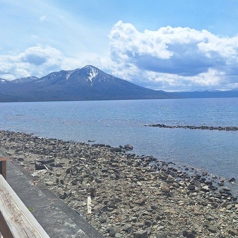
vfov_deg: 49.4
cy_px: 95
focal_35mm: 33
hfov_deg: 47.4
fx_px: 257
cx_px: 186
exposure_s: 1/5435
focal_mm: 5.54
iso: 40
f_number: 1.8
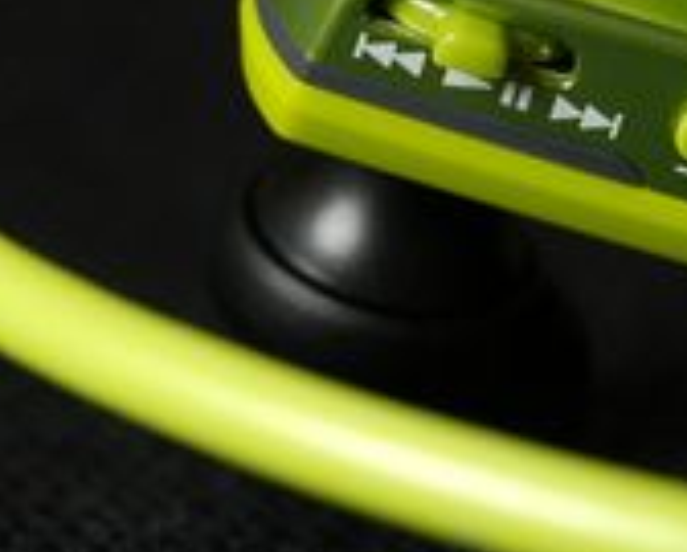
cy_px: 80
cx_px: 691
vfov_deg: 6.8
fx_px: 4672
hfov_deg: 8.4
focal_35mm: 229
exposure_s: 1/30
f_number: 5.6
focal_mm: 55
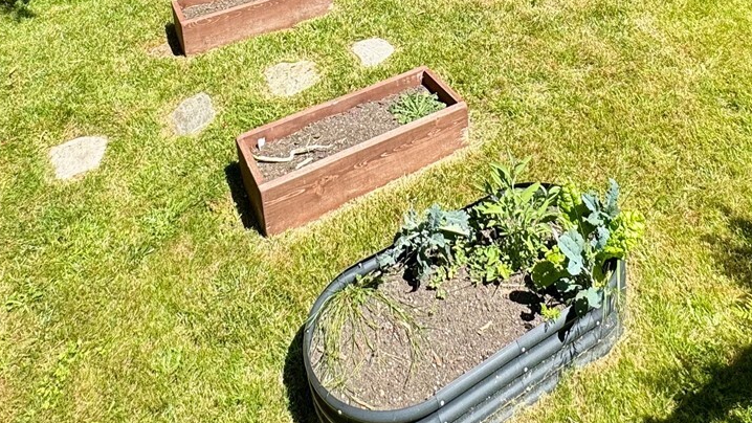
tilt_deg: -16.6
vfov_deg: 27.8
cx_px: 403
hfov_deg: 58.0
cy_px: -149
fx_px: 678
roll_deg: +3.3
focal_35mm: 34
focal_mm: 2.22
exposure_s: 1/734
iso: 40
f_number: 2.2
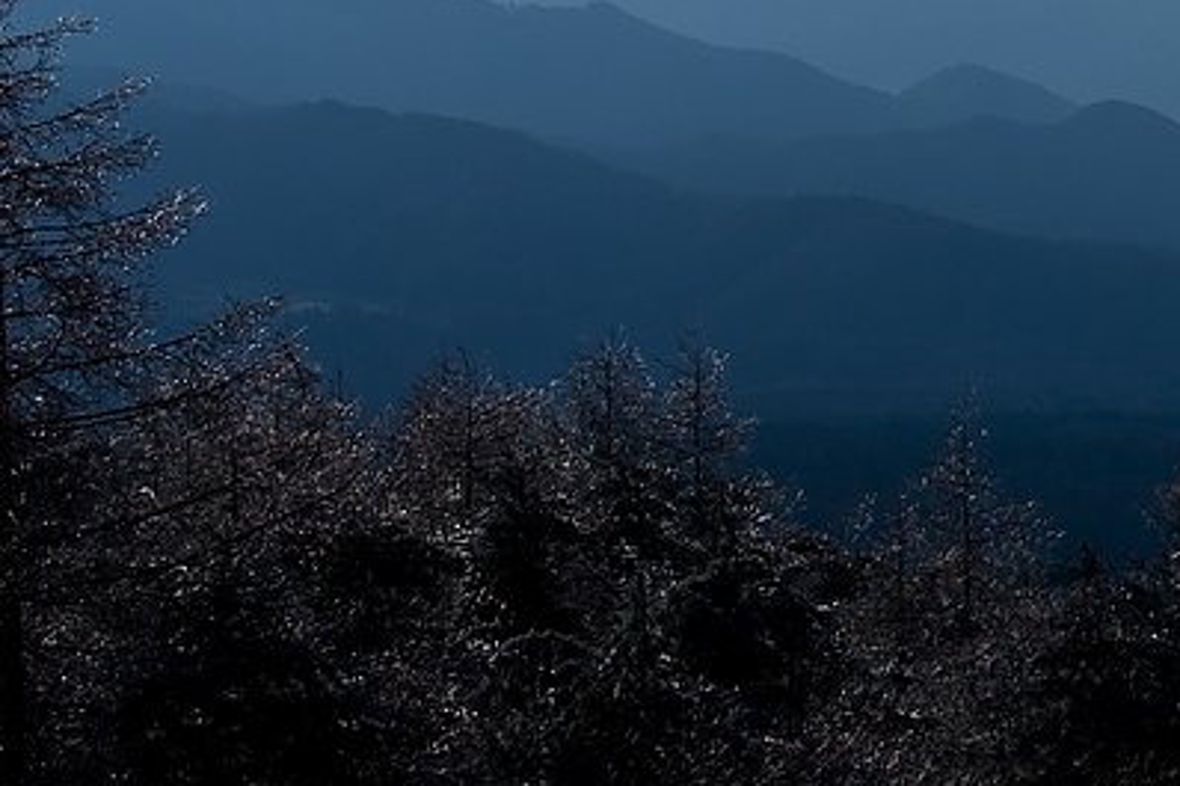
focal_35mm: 270
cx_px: 1233
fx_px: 8846
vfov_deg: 5.1
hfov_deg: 7.6
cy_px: -187
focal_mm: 70
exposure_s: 1/320
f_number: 8
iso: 100
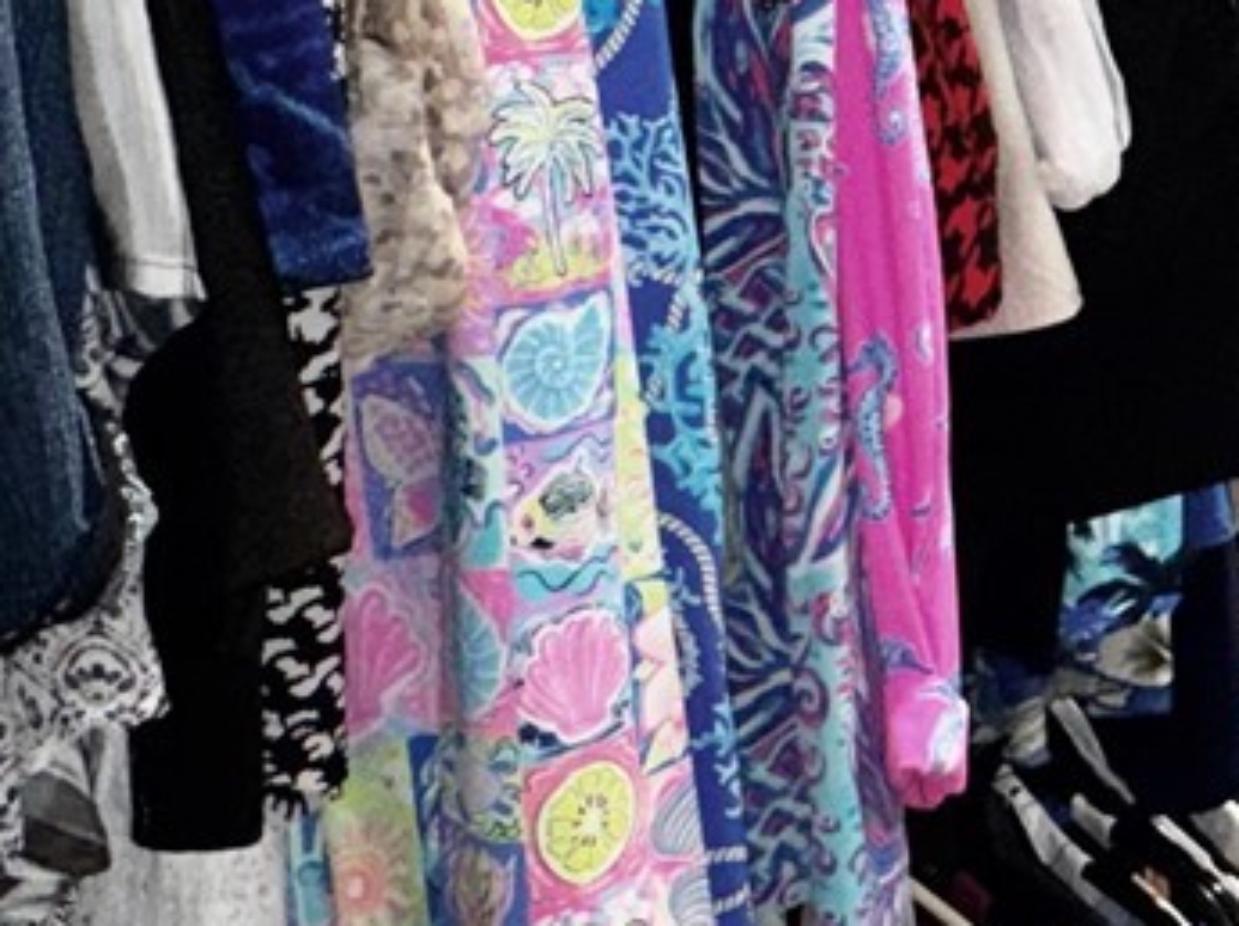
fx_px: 2324
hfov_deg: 26.5
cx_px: 1494
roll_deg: +1.1
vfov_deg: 20.8
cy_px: -230
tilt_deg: -3.0
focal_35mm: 65
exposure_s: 1/120
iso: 100
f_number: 2.2
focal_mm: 2.22
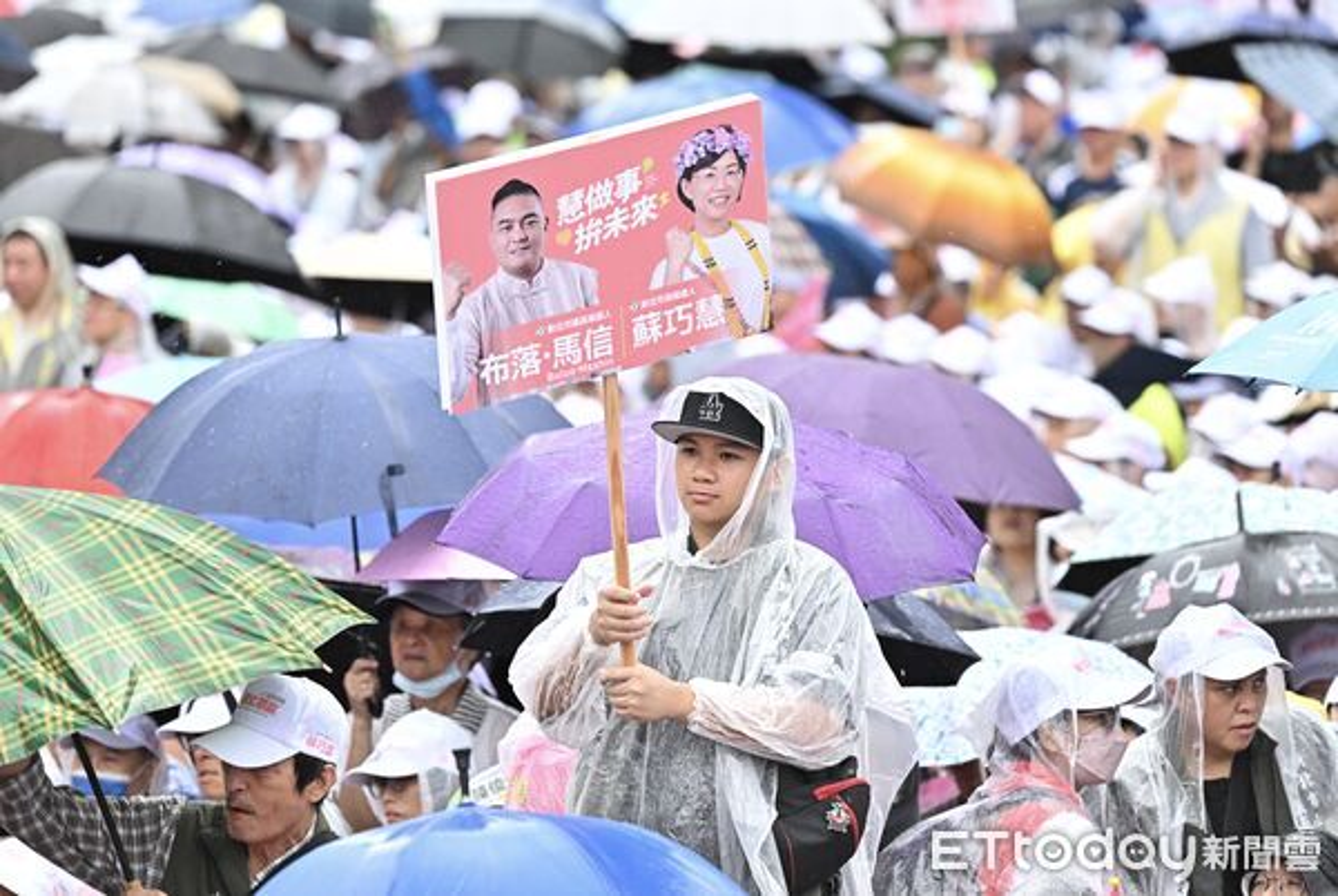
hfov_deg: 6.9
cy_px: 448
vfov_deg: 4.6
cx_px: 669
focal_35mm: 300
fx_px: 11166
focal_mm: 300
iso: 1250
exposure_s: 1/400
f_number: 5.6
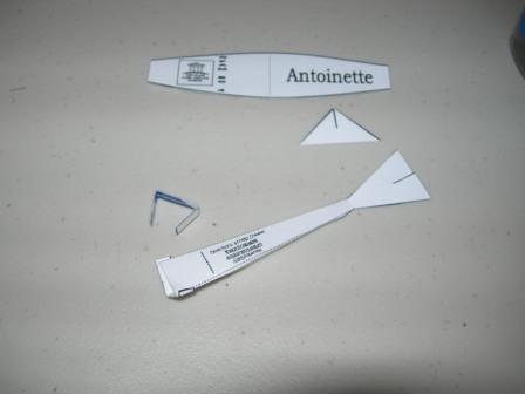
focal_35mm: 38
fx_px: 576
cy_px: 197
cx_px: 262
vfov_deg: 37.7
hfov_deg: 49.0
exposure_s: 1/60.1
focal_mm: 7.8
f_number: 2.8
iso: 50
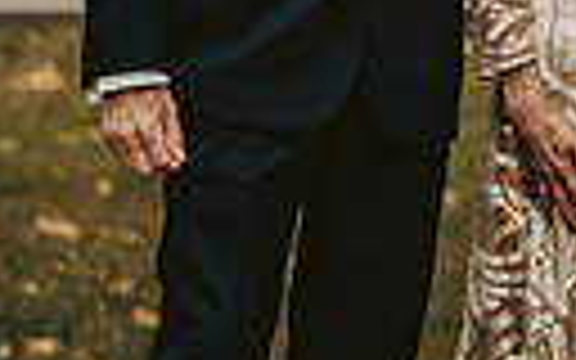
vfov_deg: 3.8
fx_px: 5431
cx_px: 1076
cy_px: -259
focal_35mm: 346
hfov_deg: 5.9
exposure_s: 1/1000
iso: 1250
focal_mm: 75
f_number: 3.2
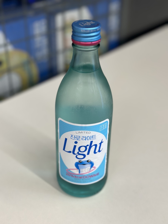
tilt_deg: -32.4
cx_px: 84
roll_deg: -1.3
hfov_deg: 30.3
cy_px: 112
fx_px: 311
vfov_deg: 39.7
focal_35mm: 48
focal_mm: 6.86
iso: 80
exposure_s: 1/120
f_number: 1.78
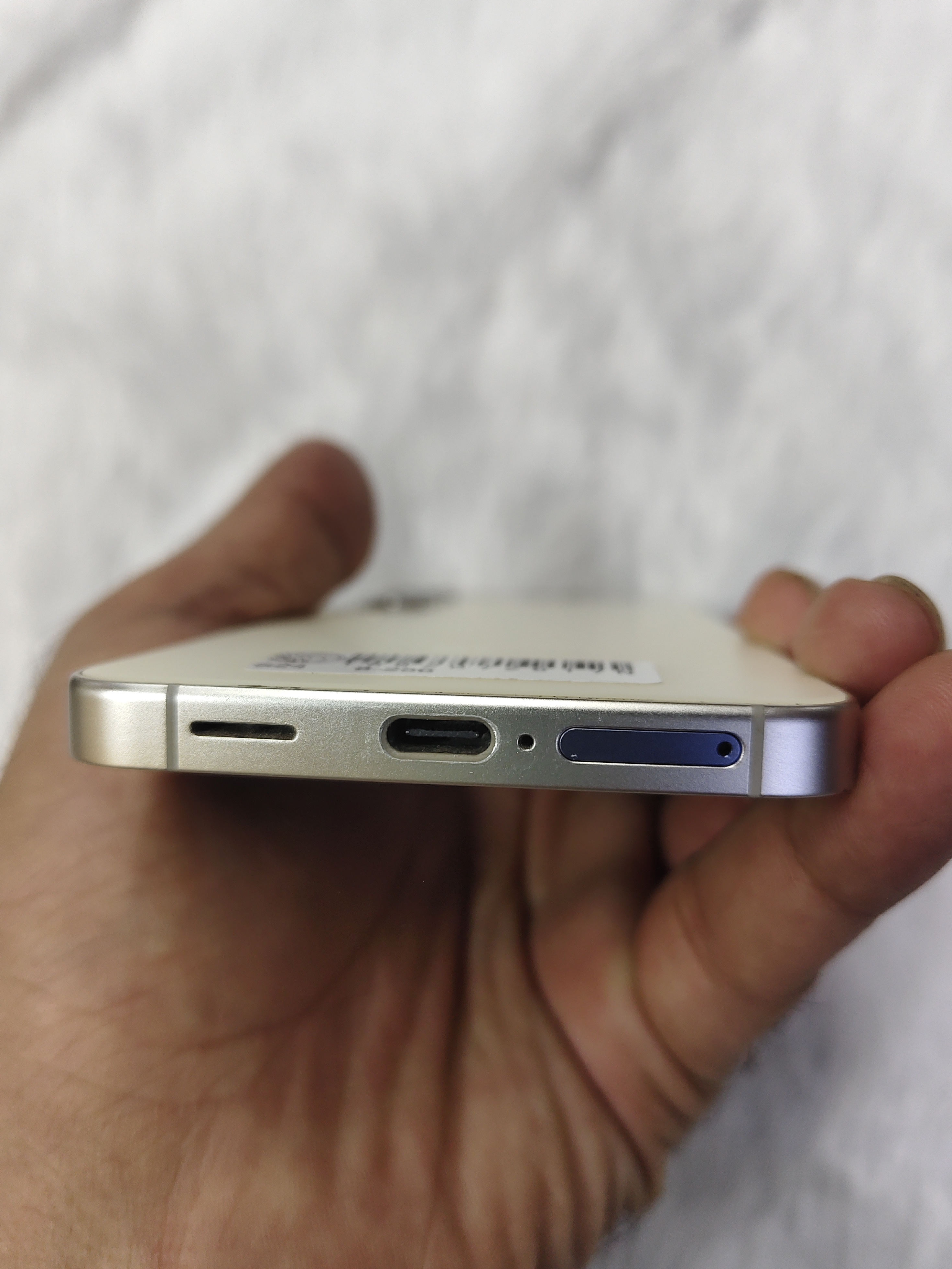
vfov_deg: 71.6
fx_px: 880
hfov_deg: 56.8
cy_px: 637
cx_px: 471
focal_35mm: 24
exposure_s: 1/100
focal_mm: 5.56
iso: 121
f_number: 1.88
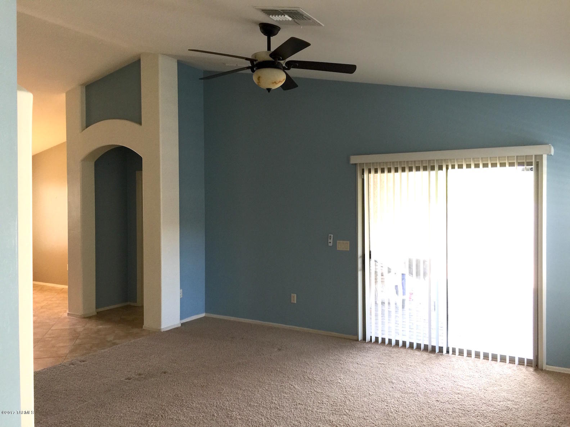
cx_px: 285
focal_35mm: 29
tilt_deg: -1.2
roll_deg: -0.1
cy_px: 214
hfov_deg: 61.7
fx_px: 478
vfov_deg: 48.2
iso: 50
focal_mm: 4.15
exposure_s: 1/30
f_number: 2.2
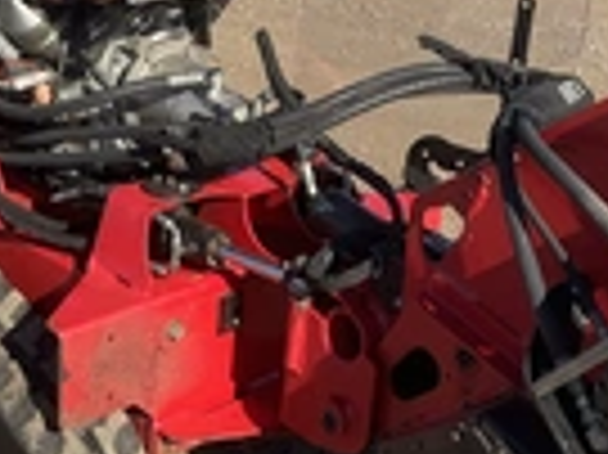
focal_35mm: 86
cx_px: 207
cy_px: 283
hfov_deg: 22.7
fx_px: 1509
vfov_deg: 17.1
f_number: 1.8
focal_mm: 3
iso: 25
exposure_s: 1/1195
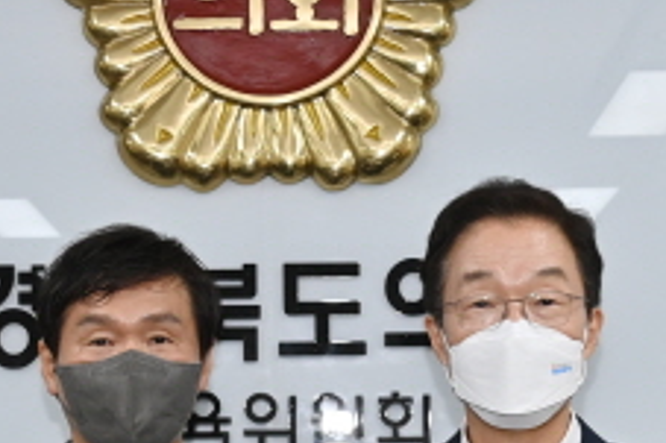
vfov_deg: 11.5
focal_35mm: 117
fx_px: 2163
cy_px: 505
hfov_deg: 17.5
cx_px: 308
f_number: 6.3
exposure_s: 1/200
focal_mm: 38
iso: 1600
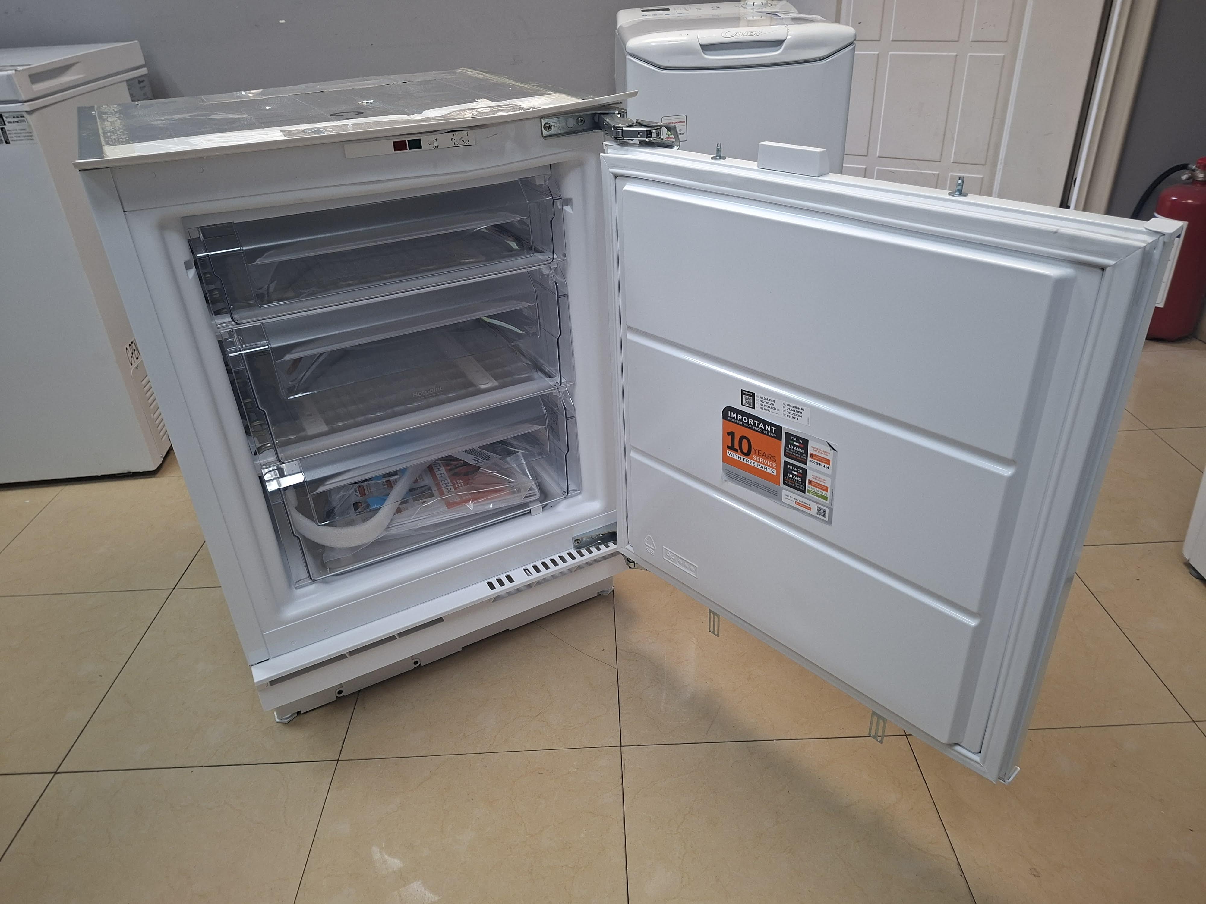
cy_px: 452
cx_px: 603
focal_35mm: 23
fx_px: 801
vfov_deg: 58.9
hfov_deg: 73.9
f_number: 1.8
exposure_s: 1/50
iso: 160
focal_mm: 5.54
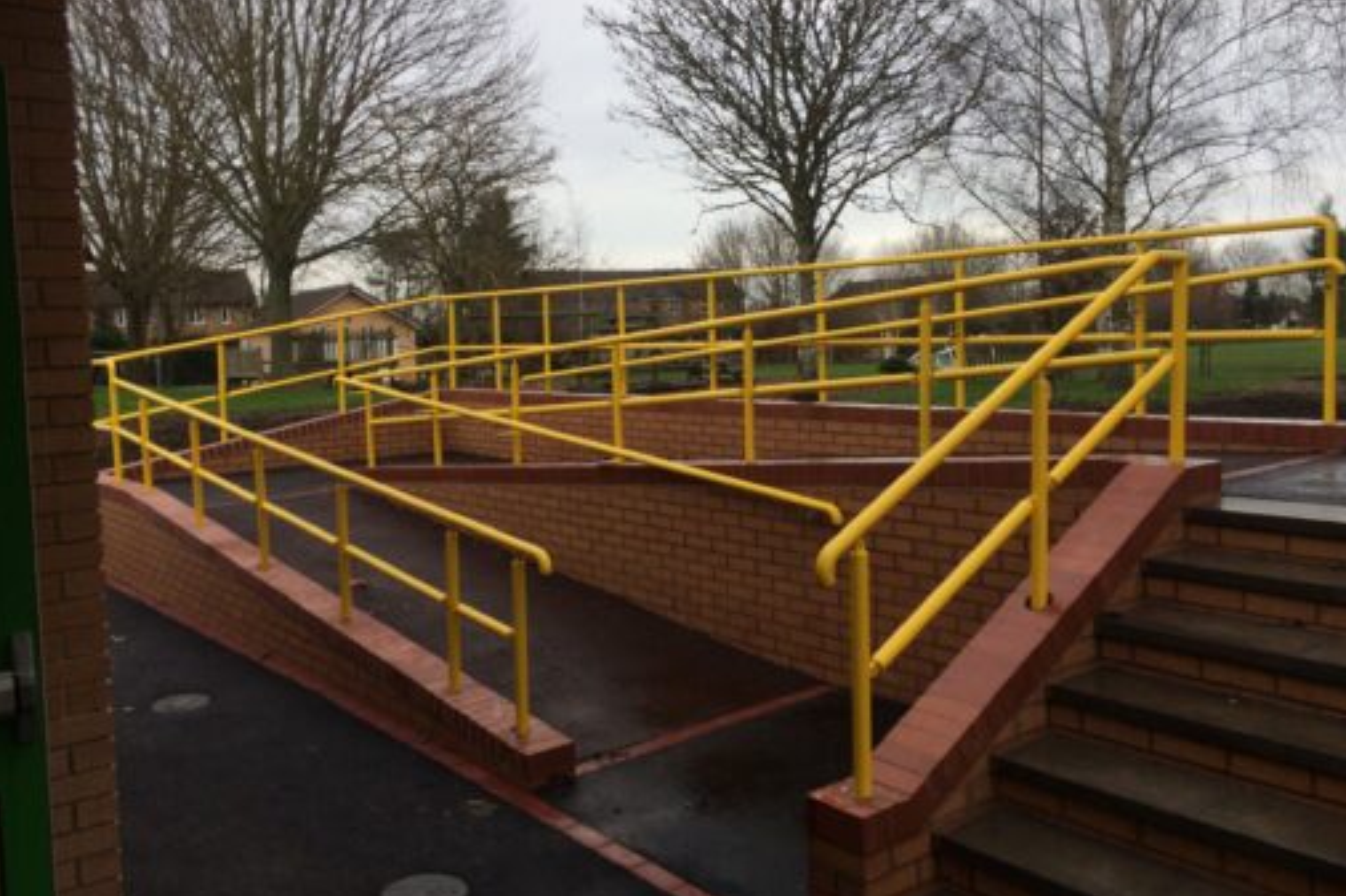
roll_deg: +3.2
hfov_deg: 60.3
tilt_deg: -4.9
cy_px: 409
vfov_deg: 42.3
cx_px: 678
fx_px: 1159
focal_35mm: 31
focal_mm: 4.15
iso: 32
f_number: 2.2
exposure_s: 1/410
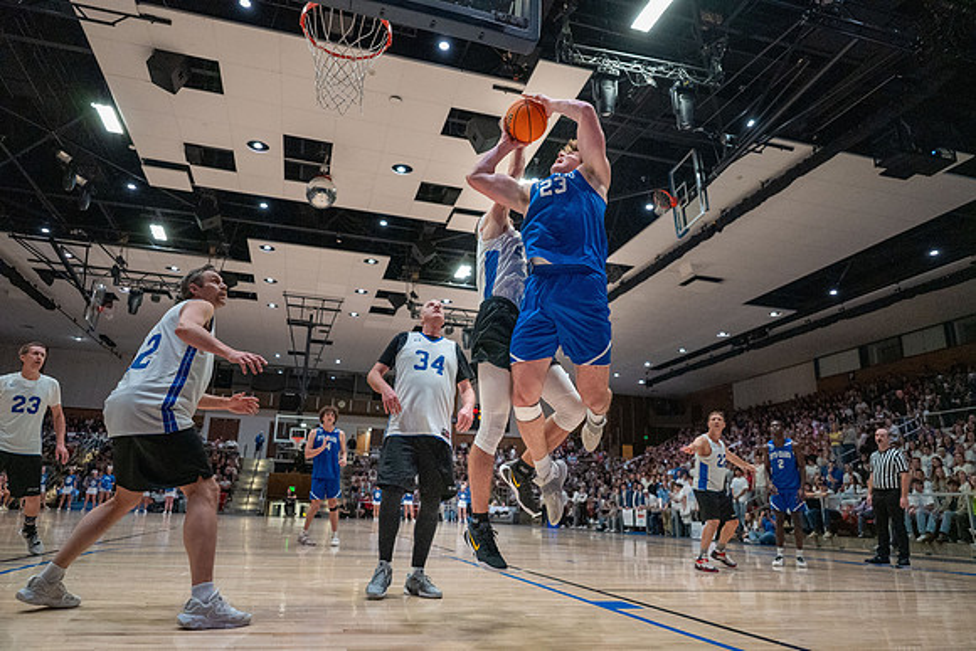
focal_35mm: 24
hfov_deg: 73.7
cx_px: 488
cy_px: 326
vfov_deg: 53.2
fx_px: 651
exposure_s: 1/1000
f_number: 2.8
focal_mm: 24
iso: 8000
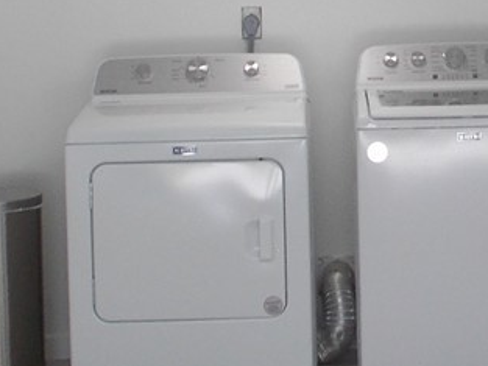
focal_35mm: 133
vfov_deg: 11.1
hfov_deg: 14.6
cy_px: 3
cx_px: 466
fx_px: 1876
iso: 80
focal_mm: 4.6
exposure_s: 1/60
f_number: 3.2
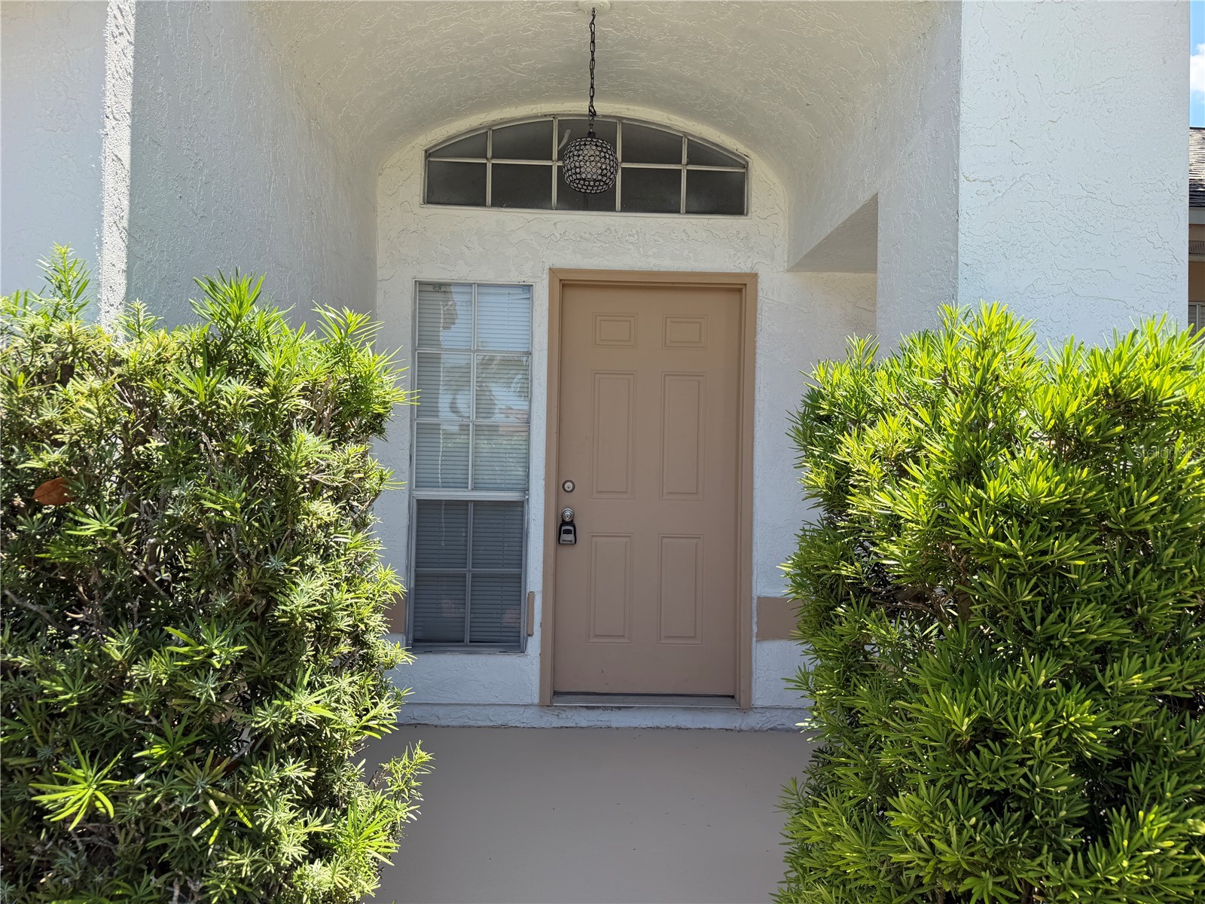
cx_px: 602
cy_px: 452
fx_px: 835
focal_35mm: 24
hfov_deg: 71.6
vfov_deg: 56.8
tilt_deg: +1.1
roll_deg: -0.6
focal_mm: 6.76
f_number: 1.78
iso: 80
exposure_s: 1/1314
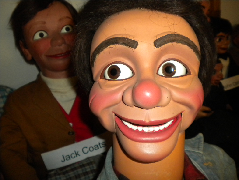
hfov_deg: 52.6
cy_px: 90
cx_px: 120
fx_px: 242
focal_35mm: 35
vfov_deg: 40.7
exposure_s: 1/30
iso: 400
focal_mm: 6.3
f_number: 3.1
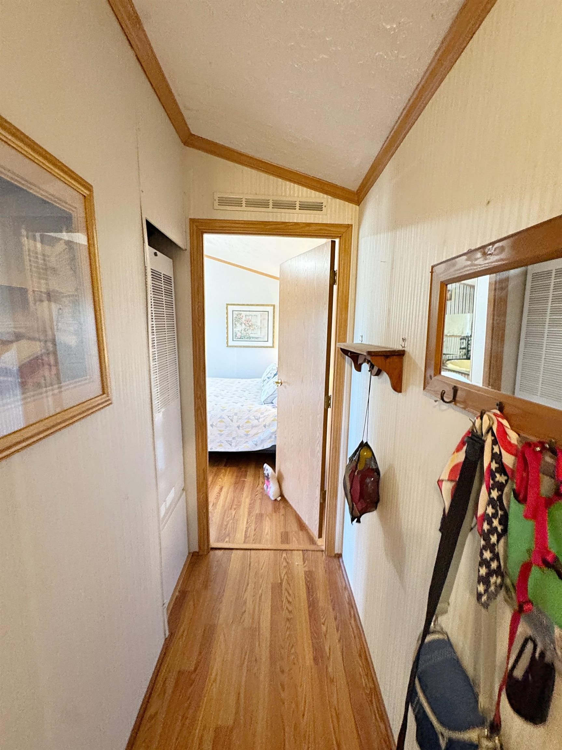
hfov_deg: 85.7
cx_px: 281
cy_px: 375
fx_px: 303
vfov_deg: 102.1
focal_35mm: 14
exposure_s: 1/60
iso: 320
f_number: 2.2
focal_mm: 2.22
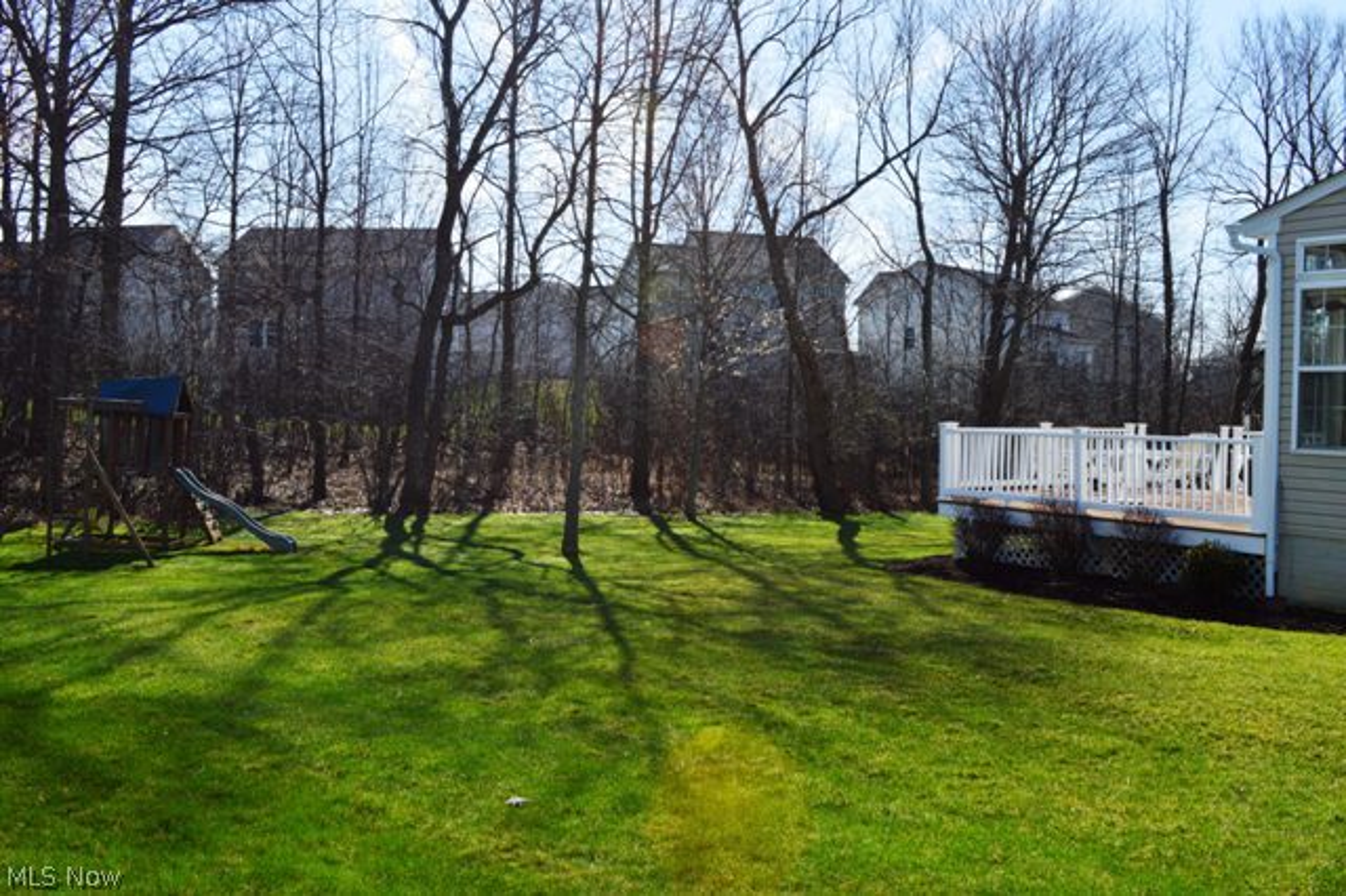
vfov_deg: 39.9
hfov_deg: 57.2
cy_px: 448
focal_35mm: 33
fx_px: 1233
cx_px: 673
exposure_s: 1/500
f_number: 11
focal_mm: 22
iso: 400
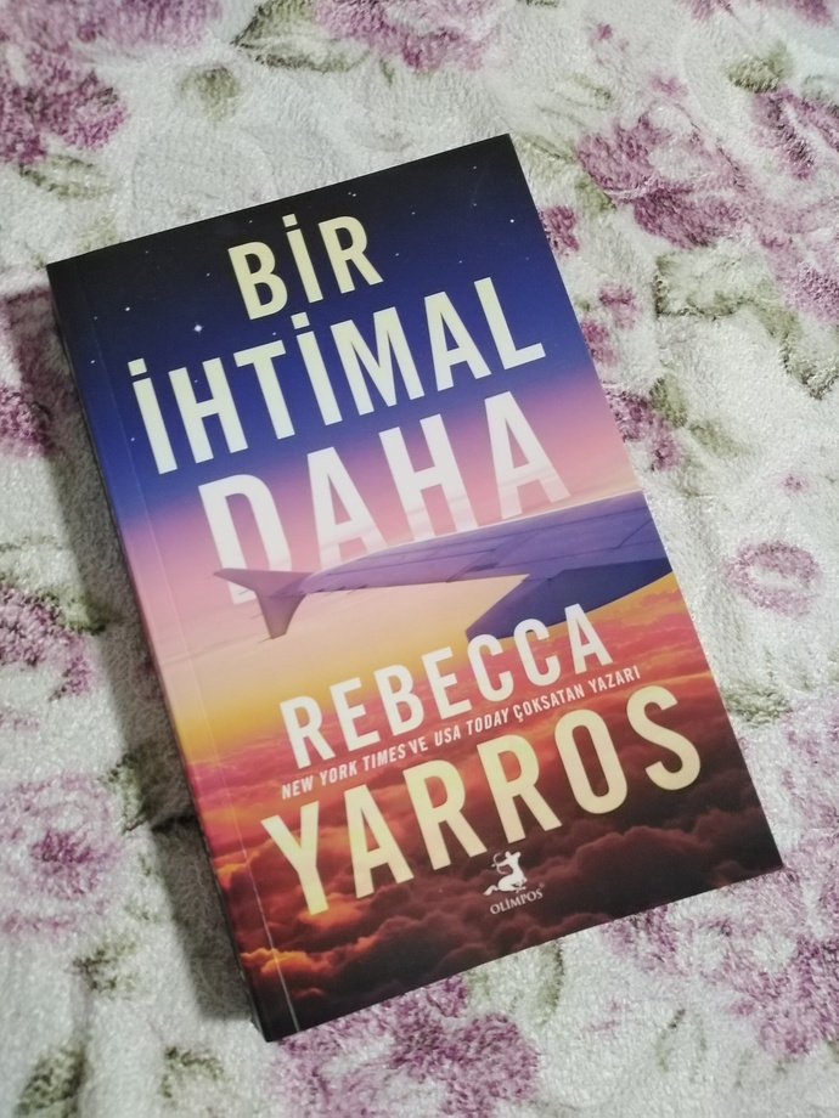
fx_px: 840
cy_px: 559
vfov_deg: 67.3
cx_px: 420
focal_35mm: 26
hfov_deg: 53.1
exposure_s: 1/20
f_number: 1.8
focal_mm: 3.62
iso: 456
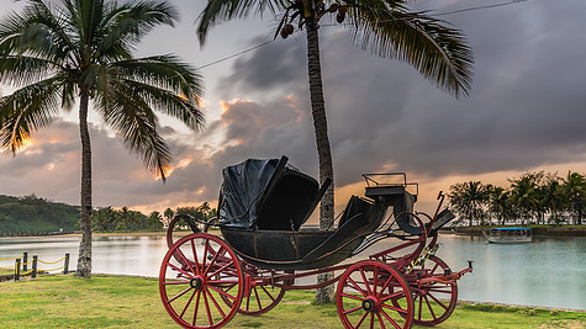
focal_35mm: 32
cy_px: 144
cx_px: 290
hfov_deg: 61.0
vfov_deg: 36.6
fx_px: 497
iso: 50
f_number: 8
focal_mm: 16
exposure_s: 6
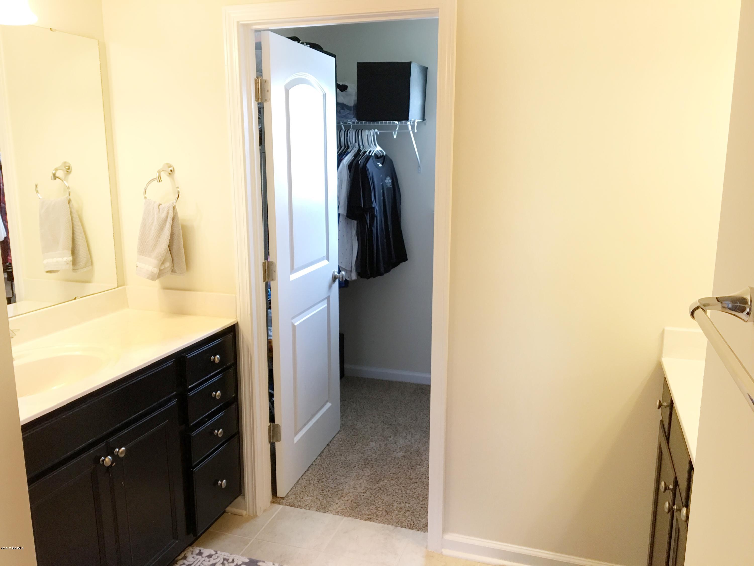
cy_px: 283
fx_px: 632
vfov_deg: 48.2
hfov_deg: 61.7
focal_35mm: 29
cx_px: 377
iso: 100
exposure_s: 1/30
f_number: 2.2
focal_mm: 4.15
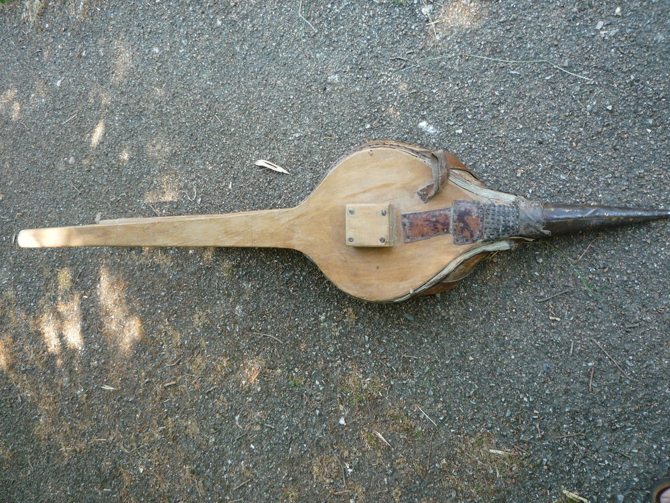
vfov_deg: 46.8
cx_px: 335
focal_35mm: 30
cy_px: 252
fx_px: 581
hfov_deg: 60.0
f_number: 3.3
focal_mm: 5.2
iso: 100
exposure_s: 1/40
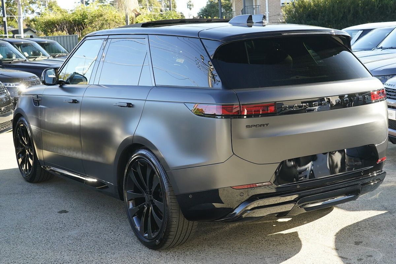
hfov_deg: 42.7
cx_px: 198
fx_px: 506
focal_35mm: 46
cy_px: 132
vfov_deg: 29.2
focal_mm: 46
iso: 1000
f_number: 8
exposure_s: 1/125
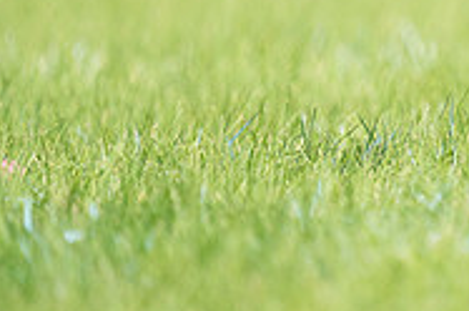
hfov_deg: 1.1
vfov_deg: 0.7
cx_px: 647
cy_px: -74
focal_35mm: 1865
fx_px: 24255
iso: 2000
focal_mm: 600
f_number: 6.3
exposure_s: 1/4000
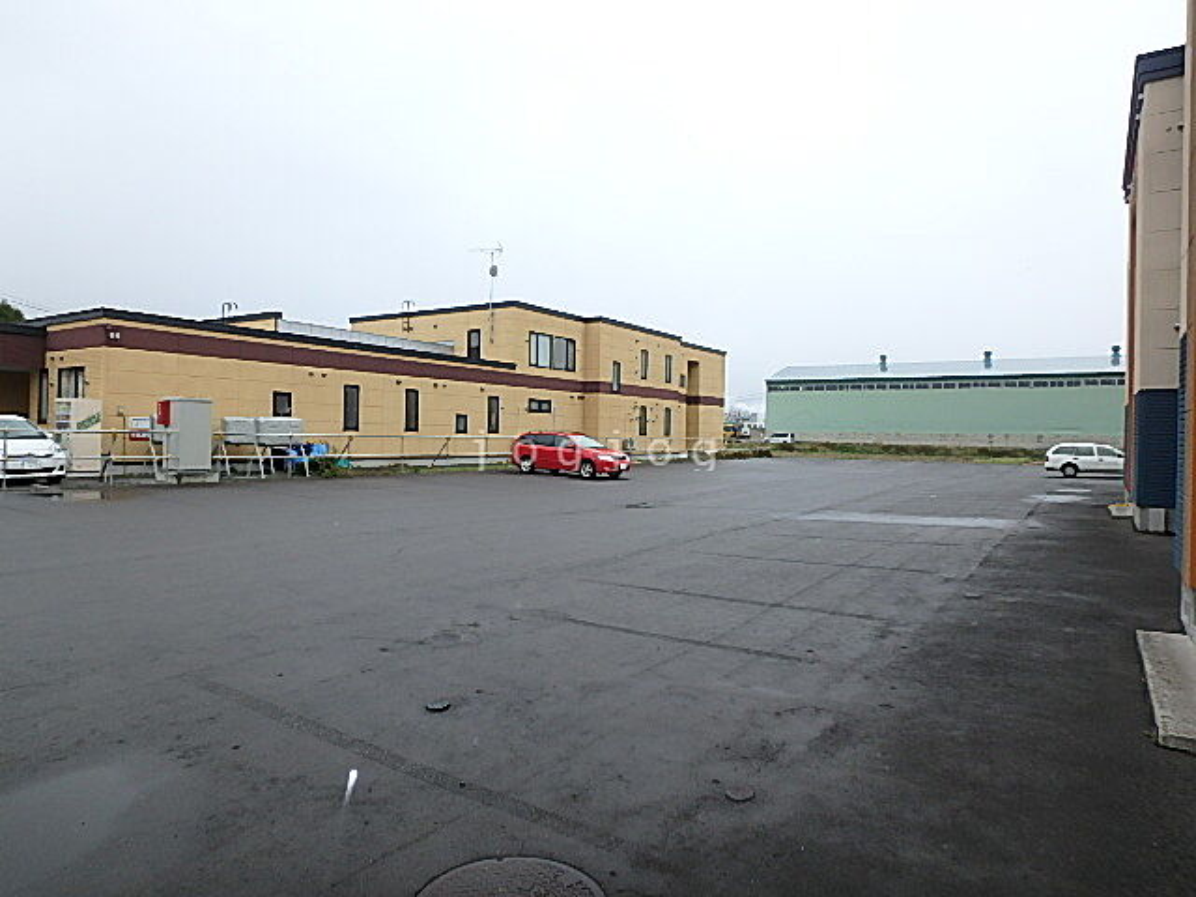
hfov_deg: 79.0
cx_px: 598
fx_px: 726
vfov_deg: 63.4
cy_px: 448
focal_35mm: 21
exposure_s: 1/125
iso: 125
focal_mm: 3.7
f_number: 3.5
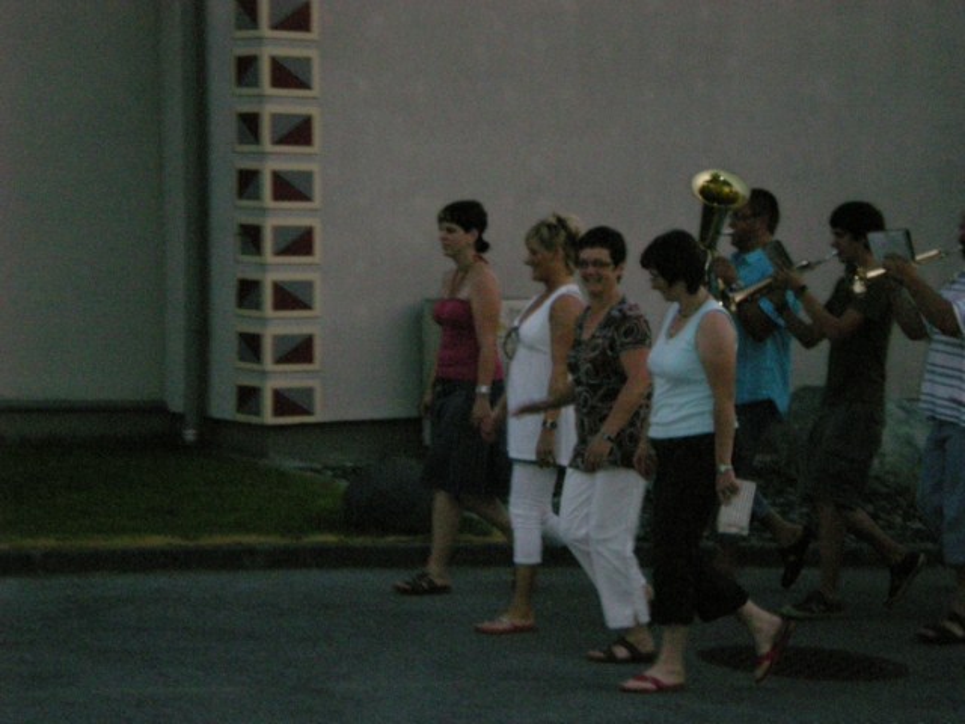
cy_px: 362
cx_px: 482
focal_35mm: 105
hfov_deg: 18.7
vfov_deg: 14.1
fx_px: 2927
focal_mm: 17.3
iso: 800
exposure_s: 1/120
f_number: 5.7
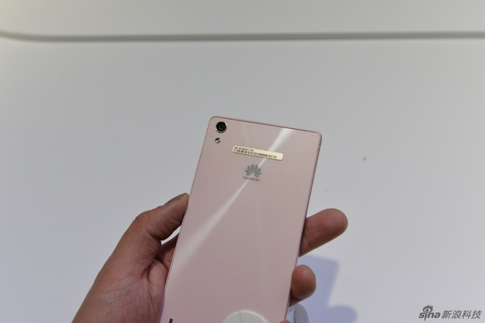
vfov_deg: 37.8
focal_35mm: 35
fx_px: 471
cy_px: 162
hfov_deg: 54.5
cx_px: 242
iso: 2500
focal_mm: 35
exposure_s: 1/250
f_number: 8
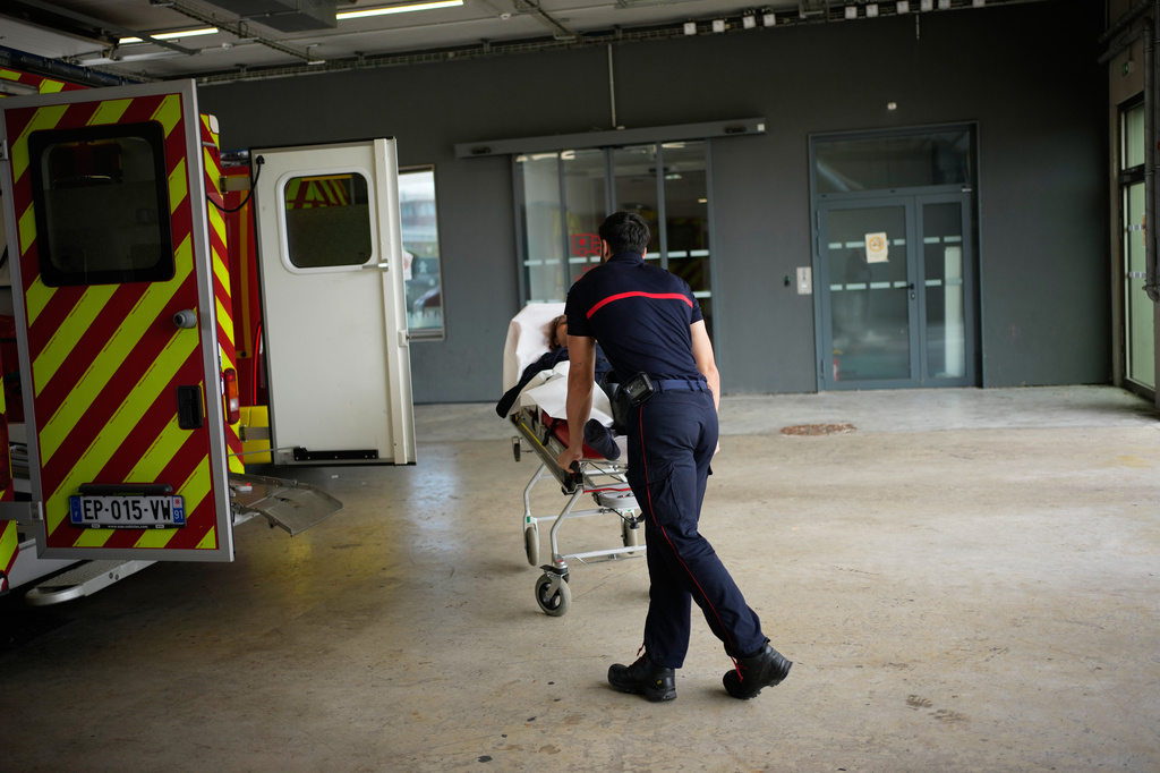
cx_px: 580
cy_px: 386
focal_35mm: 35
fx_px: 1127
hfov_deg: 54.4
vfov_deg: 37.8
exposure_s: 1/1250
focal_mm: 35
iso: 250
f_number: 1.8
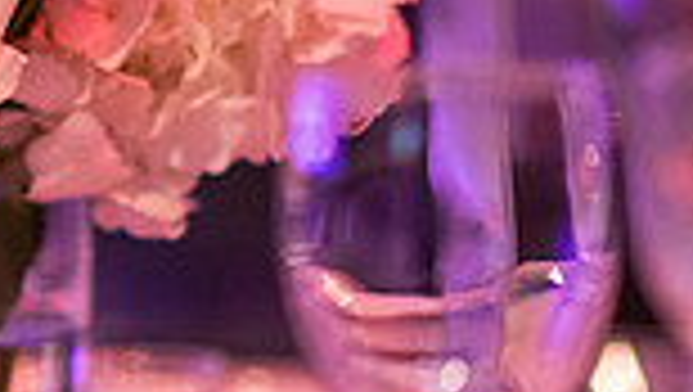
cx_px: -186
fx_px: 6309
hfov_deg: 6.2
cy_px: 21
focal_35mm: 343
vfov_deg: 3.6
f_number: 1.4
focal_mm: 85
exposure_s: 1/200
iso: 2000
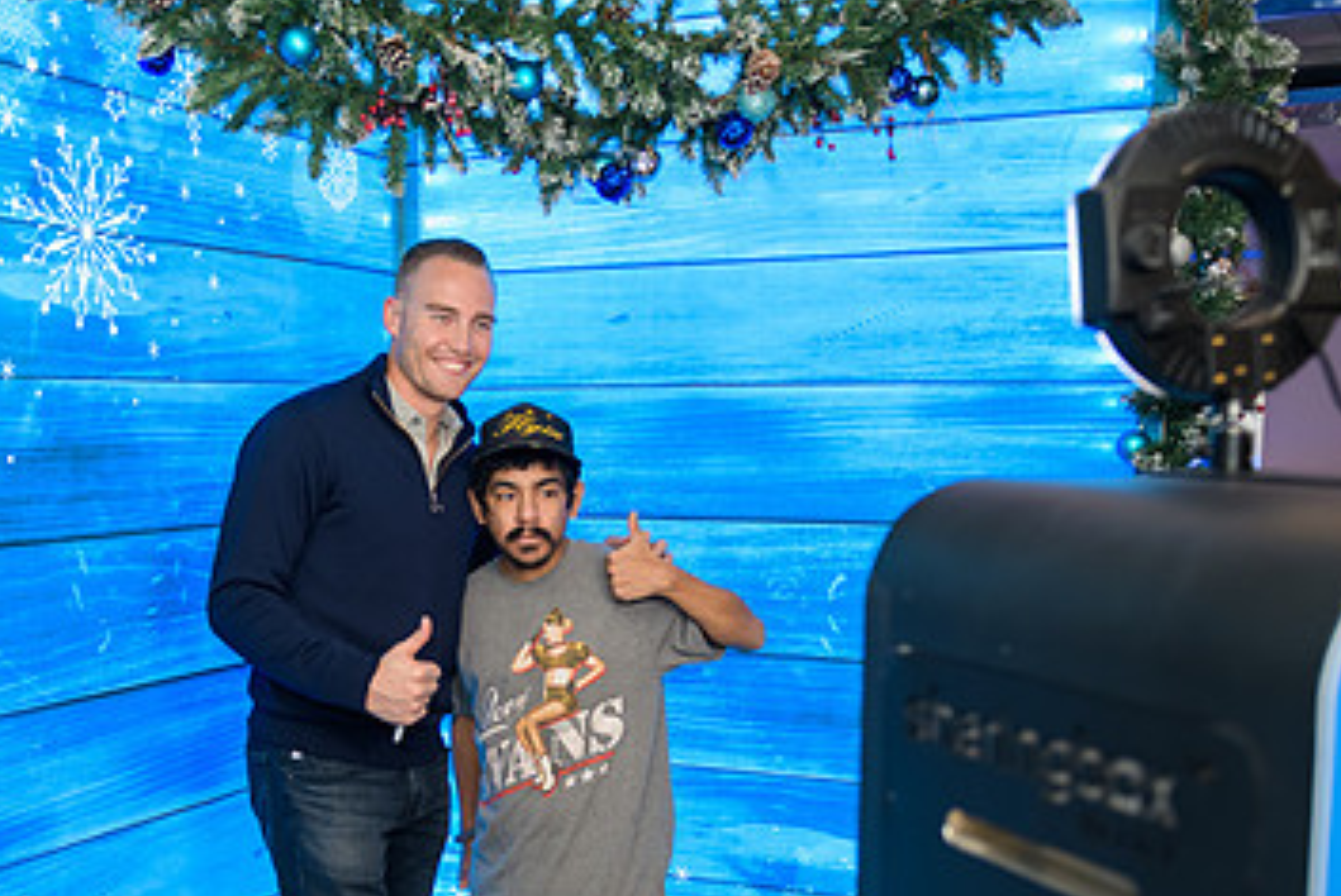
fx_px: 1715
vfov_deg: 29.0
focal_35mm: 46
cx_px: 490
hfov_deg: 42.3
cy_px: 640
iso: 400
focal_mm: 28
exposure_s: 1/125
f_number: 3.2
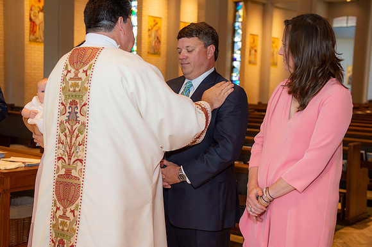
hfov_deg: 39.6
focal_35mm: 50
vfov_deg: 27.0
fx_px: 516
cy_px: 129
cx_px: 185
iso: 1000
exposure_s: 1/100
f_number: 4
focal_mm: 48
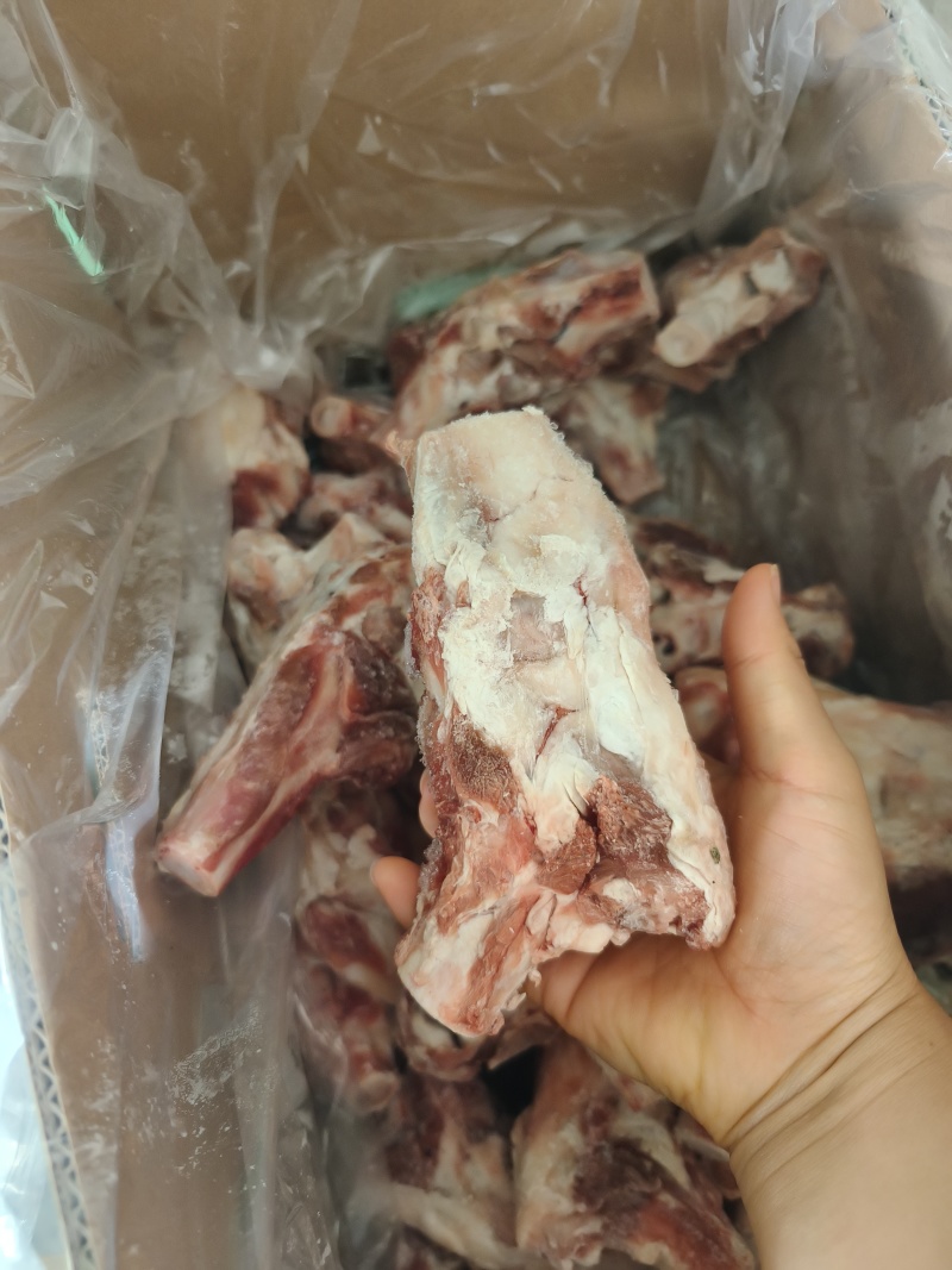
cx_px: 476
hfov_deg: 58.9
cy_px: 635
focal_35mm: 23
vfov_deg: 73.9
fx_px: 844
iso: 400
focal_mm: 6.06
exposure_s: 1/50
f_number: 1.6
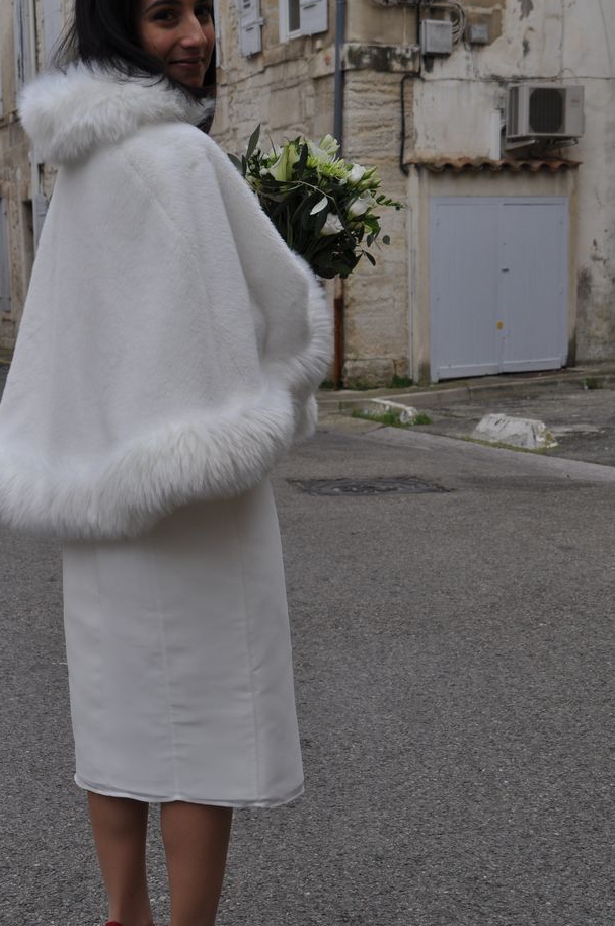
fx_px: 1619
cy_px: 472
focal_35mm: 63
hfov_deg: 21.4
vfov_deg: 31.9
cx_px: 215
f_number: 6.3
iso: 200
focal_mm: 30
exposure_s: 1/160
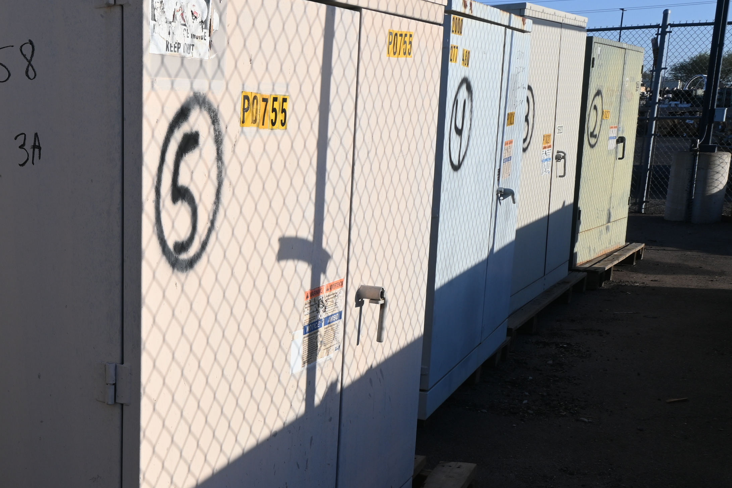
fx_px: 935
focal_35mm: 46
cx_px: 59
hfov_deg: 39.3
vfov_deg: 29.1
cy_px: 320
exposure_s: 1/320
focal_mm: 16
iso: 100
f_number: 6.3
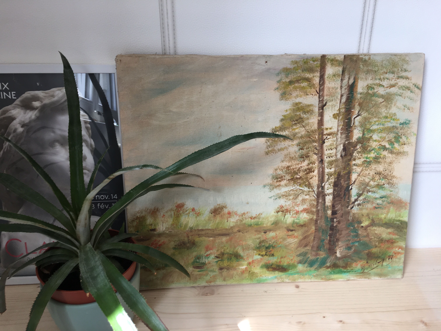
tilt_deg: -22.6
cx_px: 220
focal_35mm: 29
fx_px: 369
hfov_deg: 61.7
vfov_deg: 48.2
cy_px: 166
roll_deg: +0.5
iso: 32
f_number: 2.2
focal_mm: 4.15
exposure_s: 1/50
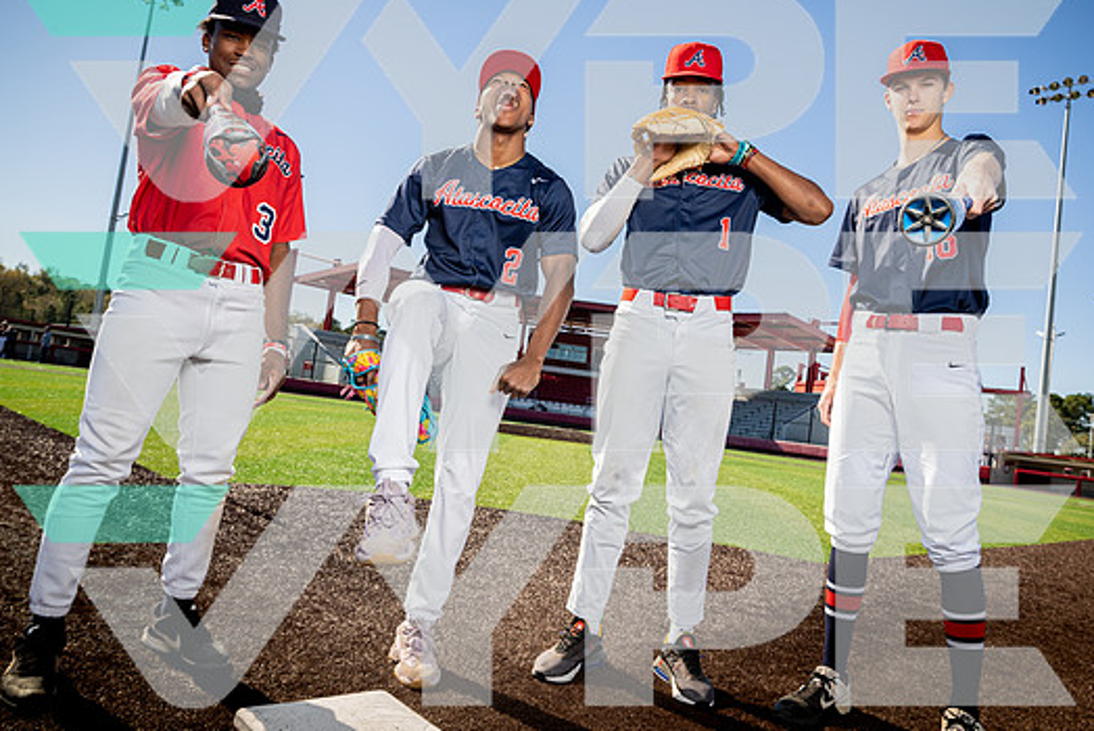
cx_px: 551
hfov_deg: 60.3
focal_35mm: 31
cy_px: 344
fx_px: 943
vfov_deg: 42.4
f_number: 8
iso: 125
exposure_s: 1/250
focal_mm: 28
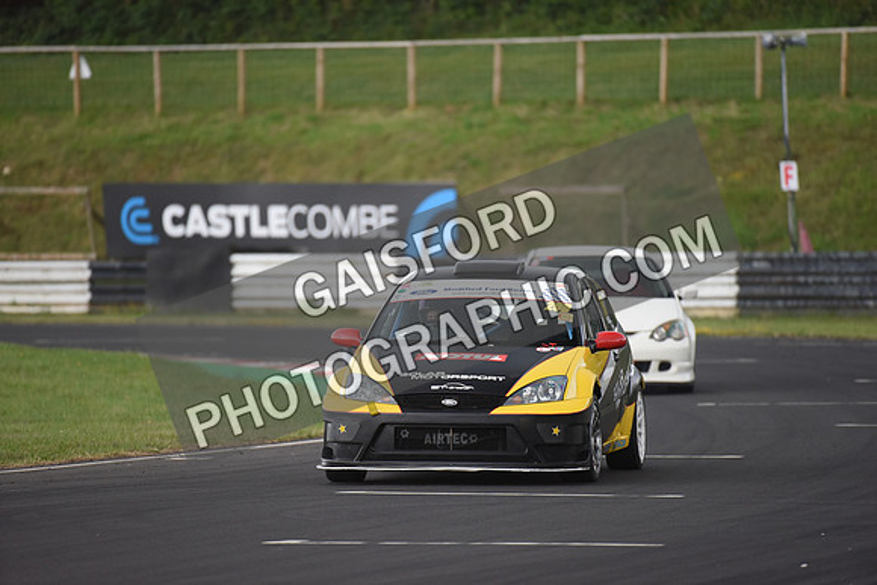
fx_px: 9746
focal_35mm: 400
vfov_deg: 3.4
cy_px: 292
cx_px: 438
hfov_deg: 5.2
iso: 2000
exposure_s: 1/1000
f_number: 4
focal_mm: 400
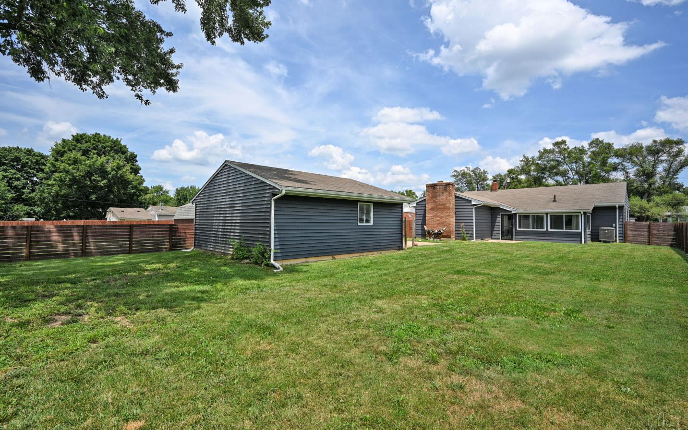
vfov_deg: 69.5
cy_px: 210
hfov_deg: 95.9
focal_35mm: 17
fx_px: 310
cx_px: 338
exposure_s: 1/400
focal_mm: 15.5
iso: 100
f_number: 7.1
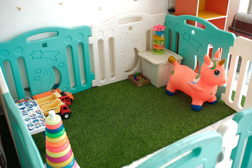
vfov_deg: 35.1
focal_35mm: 38
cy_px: 84
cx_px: 126
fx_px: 266
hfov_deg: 50.7
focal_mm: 25
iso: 80
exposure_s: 1/80
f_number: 2.2
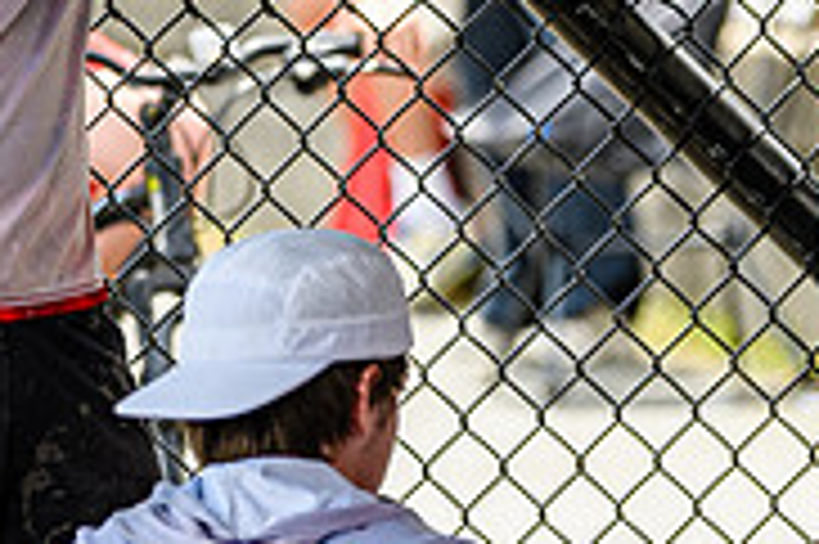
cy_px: 43
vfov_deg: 2.1
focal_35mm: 647
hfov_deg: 3.2
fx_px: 14706
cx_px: 32
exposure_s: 1/400
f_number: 3.2
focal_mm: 135
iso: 100
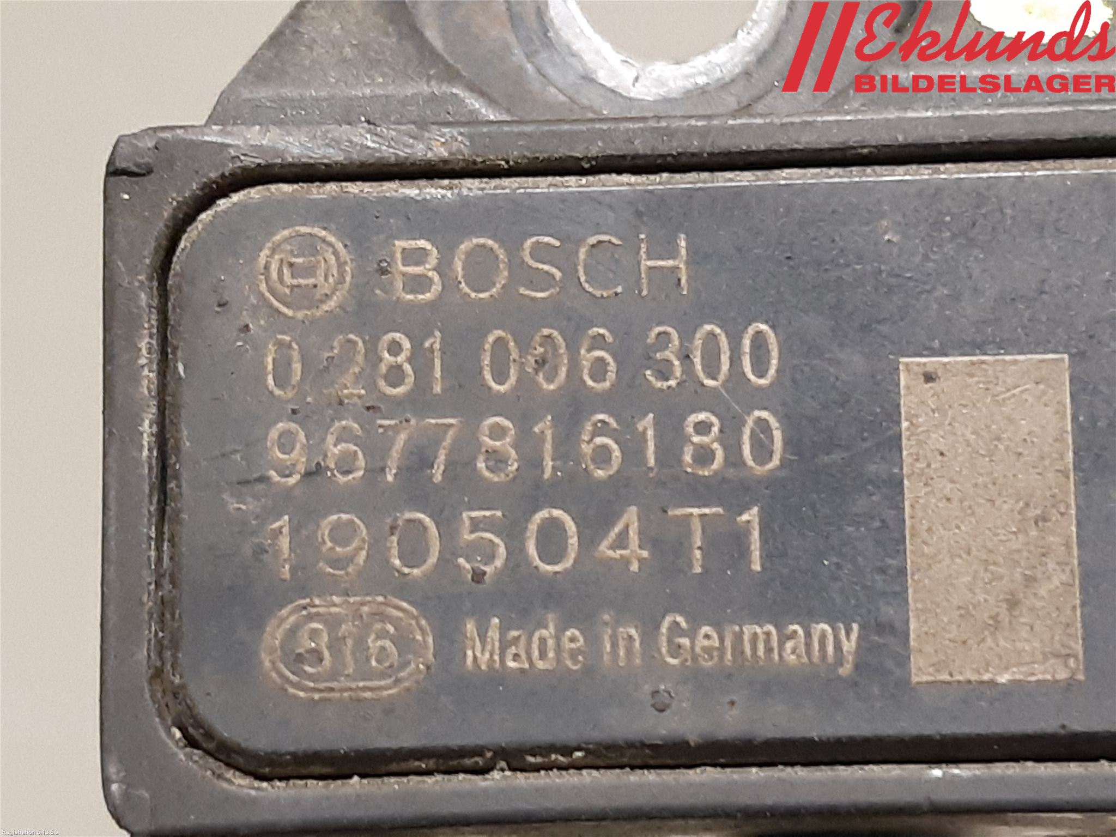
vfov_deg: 53.1
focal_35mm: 26
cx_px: 558
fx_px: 838
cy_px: 418
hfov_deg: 67.3
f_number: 1.7
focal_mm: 3.93
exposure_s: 1/25
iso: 250
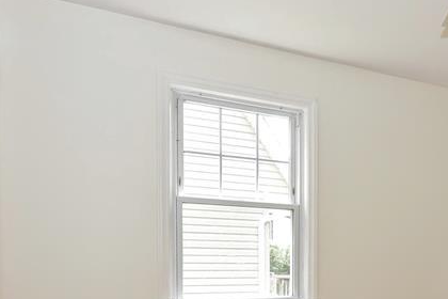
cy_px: 276
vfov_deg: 32.3
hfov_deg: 45.6
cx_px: 389
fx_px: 485
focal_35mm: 39
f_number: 5.6
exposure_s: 1/125
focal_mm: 16
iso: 640
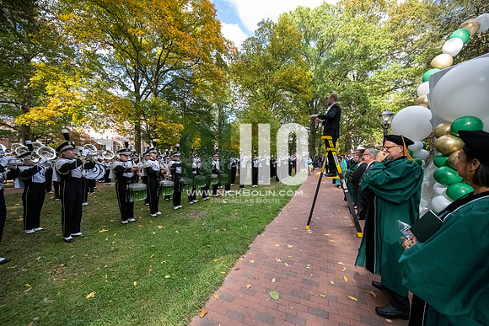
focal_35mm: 14
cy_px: 163
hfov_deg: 104.2
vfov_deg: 81.2
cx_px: 244
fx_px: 190
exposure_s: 1/8000
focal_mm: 14
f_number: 4
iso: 6400
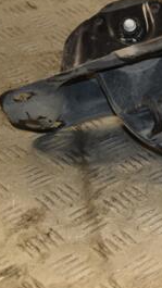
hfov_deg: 8.6
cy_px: 87
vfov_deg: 15.9
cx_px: 294
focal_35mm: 135
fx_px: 1031
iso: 800
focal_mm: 38
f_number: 5
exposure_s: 1/200
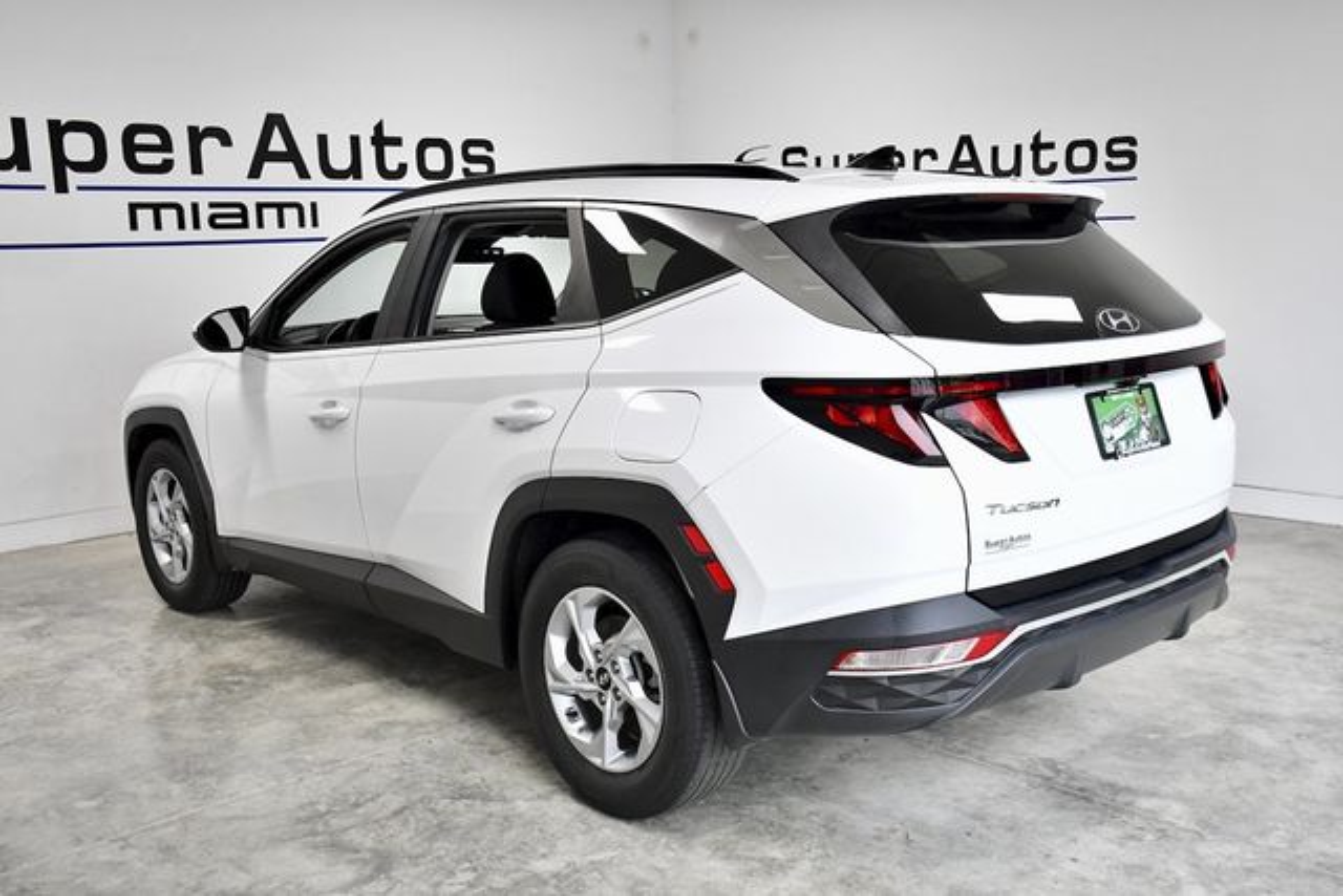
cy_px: 448
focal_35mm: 34
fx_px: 1269
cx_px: 672
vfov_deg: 38.9
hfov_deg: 55.8
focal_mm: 23
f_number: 5.6
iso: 2000
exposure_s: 1/500
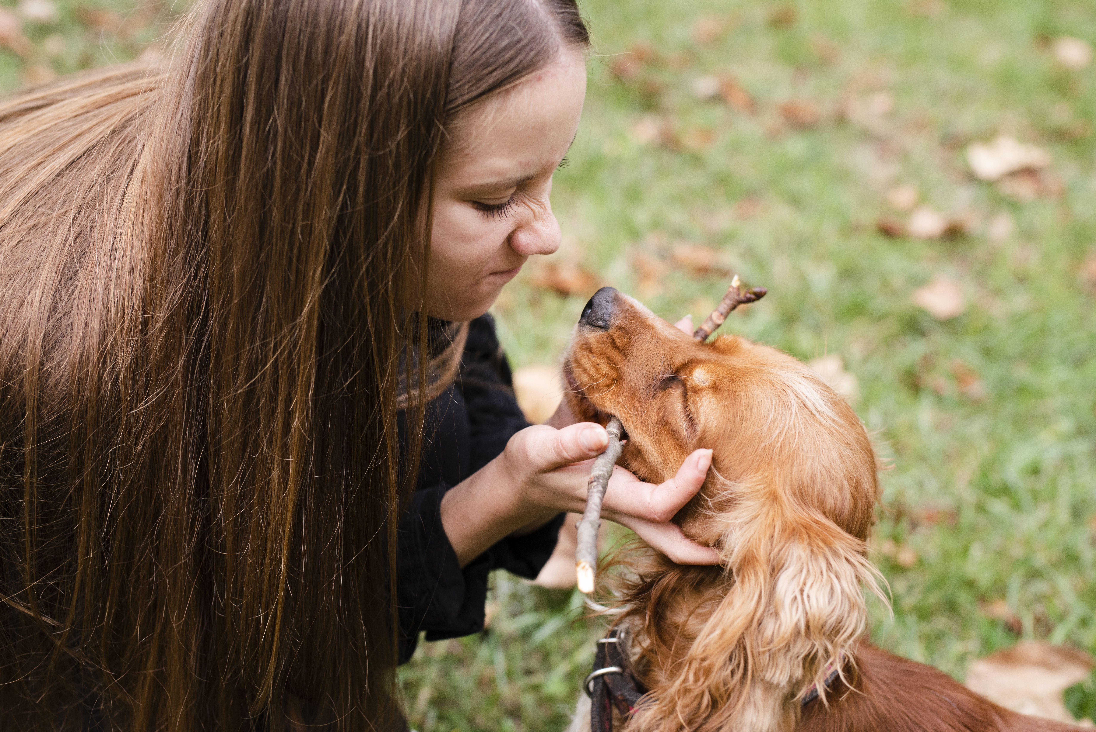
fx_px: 1523
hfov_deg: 39.6
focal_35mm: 50
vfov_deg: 27.0
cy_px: 366
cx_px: 548
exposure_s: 1/320
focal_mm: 50
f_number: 1.4
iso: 500
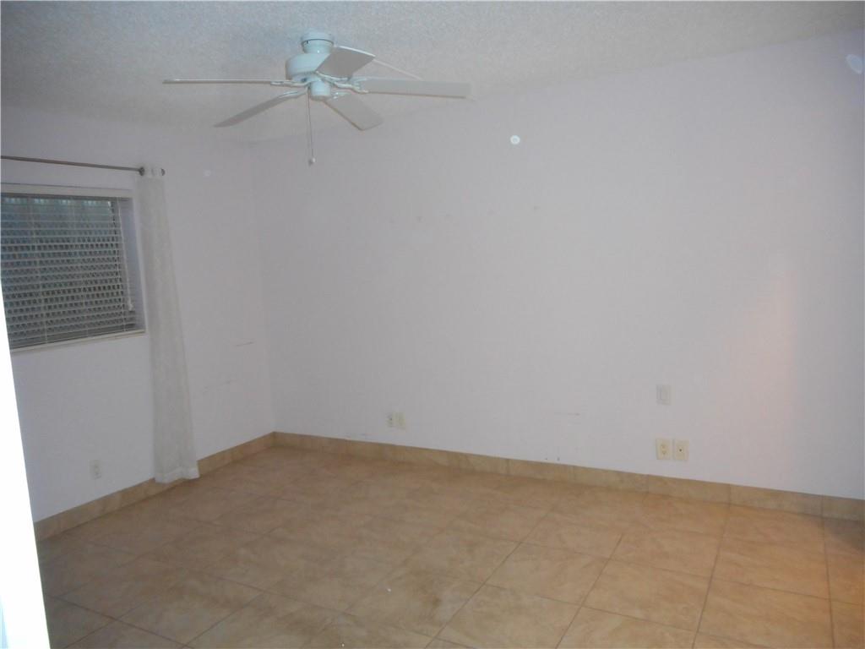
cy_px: 324
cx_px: 432
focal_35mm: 25
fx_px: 625
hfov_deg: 69.4
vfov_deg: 54.9
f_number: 3.7
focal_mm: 4.5
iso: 400
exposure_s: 1/25
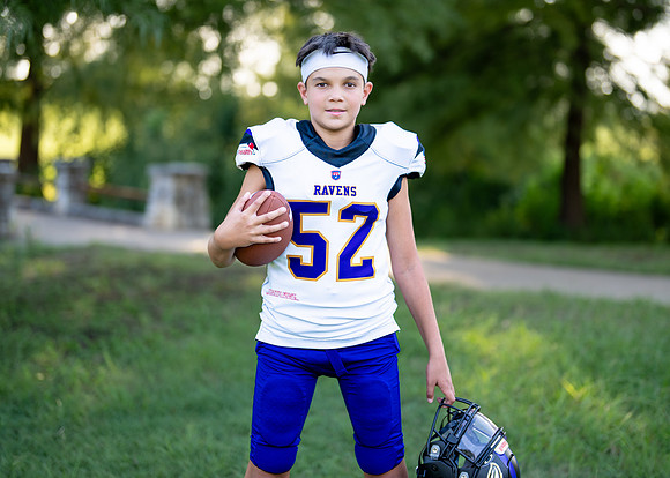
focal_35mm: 64
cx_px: 351
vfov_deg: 22.0
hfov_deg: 30.5
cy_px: 187
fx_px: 1227
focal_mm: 50
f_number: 1.2
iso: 100
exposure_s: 1/1000
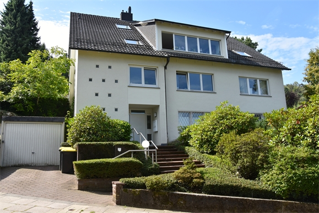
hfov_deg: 67.4
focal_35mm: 27
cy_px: 106
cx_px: 160
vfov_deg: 47.9
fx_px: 239
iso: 250
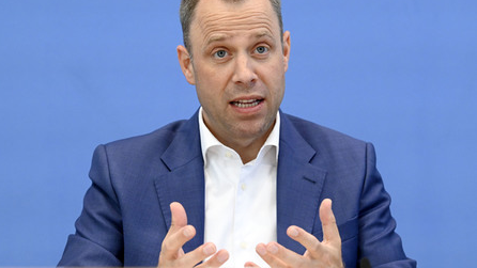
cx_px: 237
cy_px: 112
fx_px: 1607
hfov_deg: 16.9
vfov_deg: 9.6
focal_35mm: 127
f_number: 5.6
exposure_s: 1/800
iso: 5000
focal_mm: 120
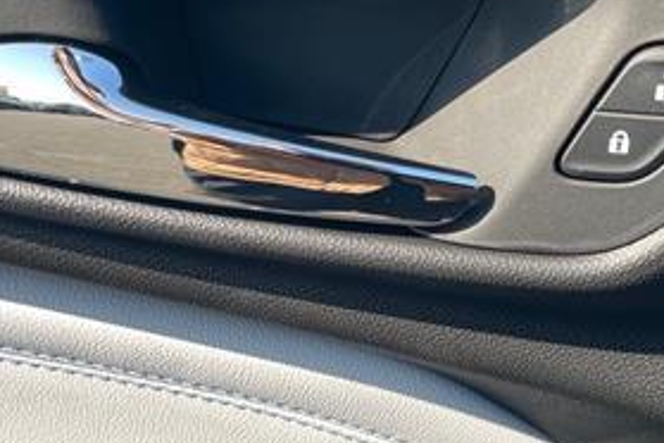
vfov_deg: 21.7
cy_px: 343
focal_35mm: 62
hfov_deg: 32.3
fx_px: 1143
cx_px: 397
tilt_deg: -33.4
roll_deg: +2.6
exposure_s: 1/169
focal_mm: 4.2
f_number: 1.6
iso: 32
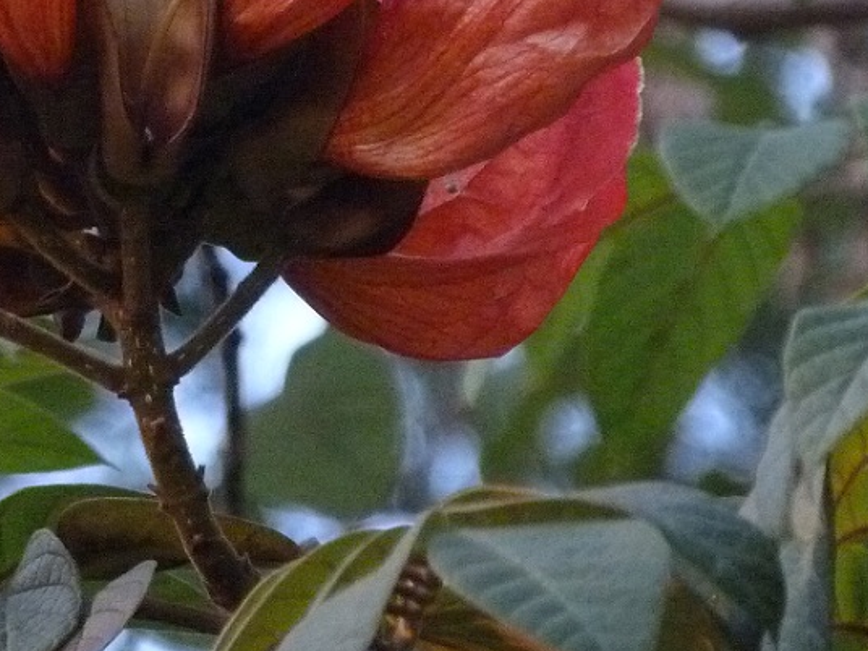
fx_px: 21038
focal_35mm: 839
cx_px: -42
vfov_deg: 1.8
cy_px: 232
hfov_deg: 2.4
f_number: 4.1
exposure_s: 1/125
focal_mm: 62.3
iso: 800
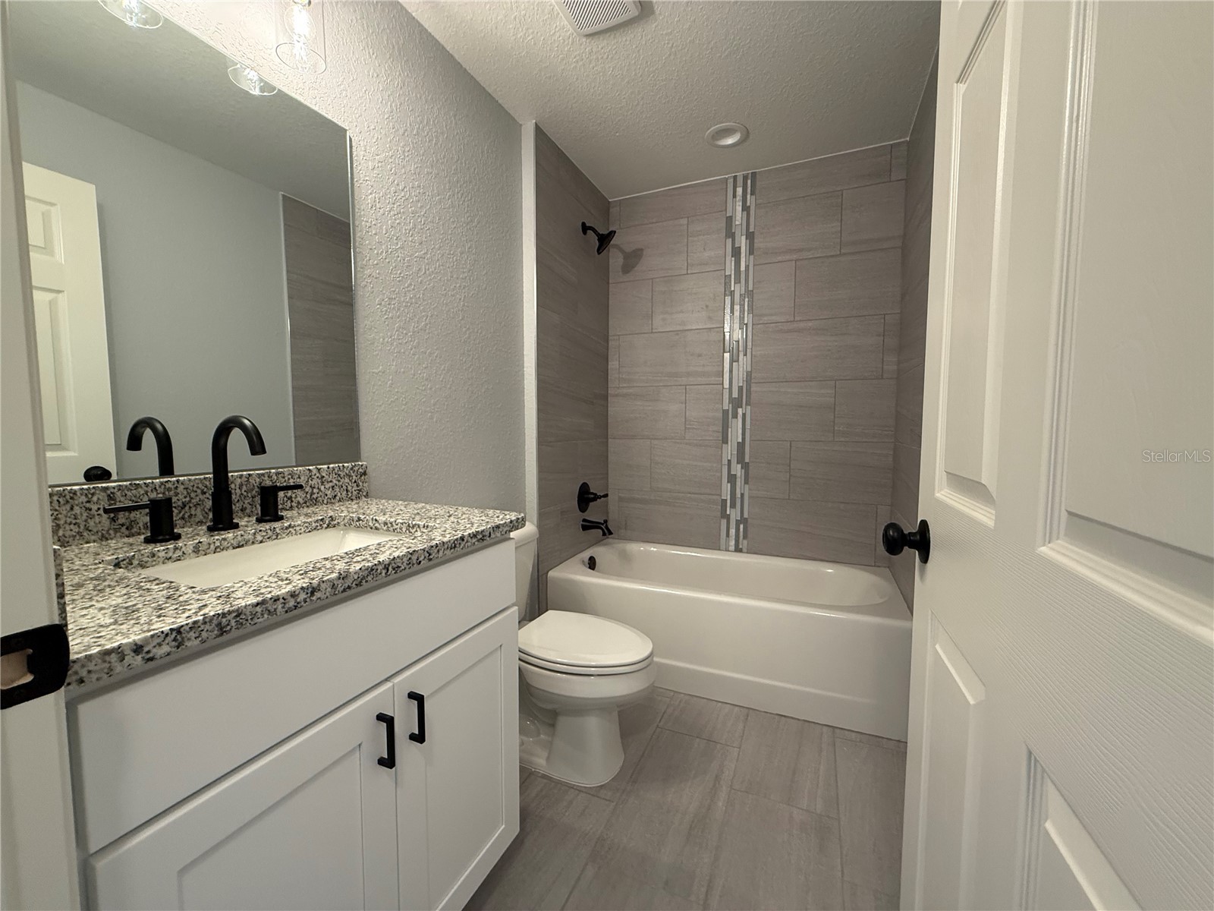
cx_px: 607
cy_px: 456
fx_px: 491
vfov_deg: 85.7
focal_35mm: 14
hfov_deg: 102.1
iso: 250
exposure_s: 1/120
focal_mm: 2.22
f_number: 2.2
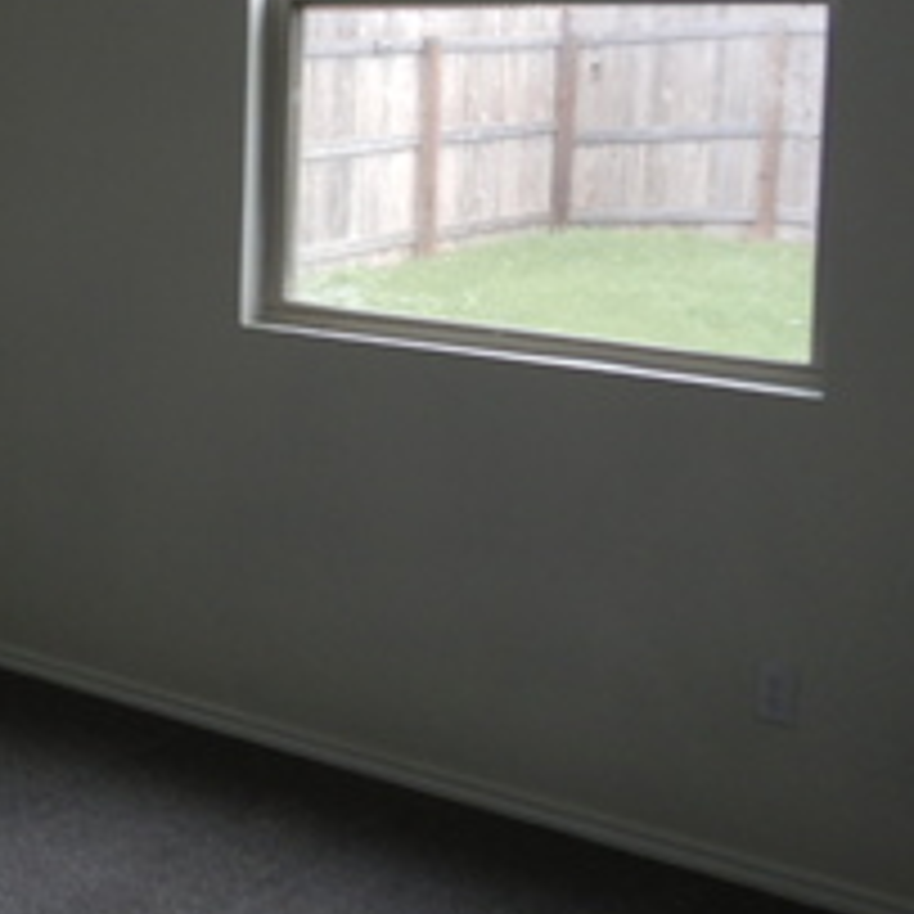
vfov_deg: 25.2
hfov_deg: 23.2
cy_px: 153
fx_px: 2001
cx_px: -225
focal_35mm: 67
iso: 125
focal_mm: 4.3
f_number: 2.8
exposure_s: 1/100
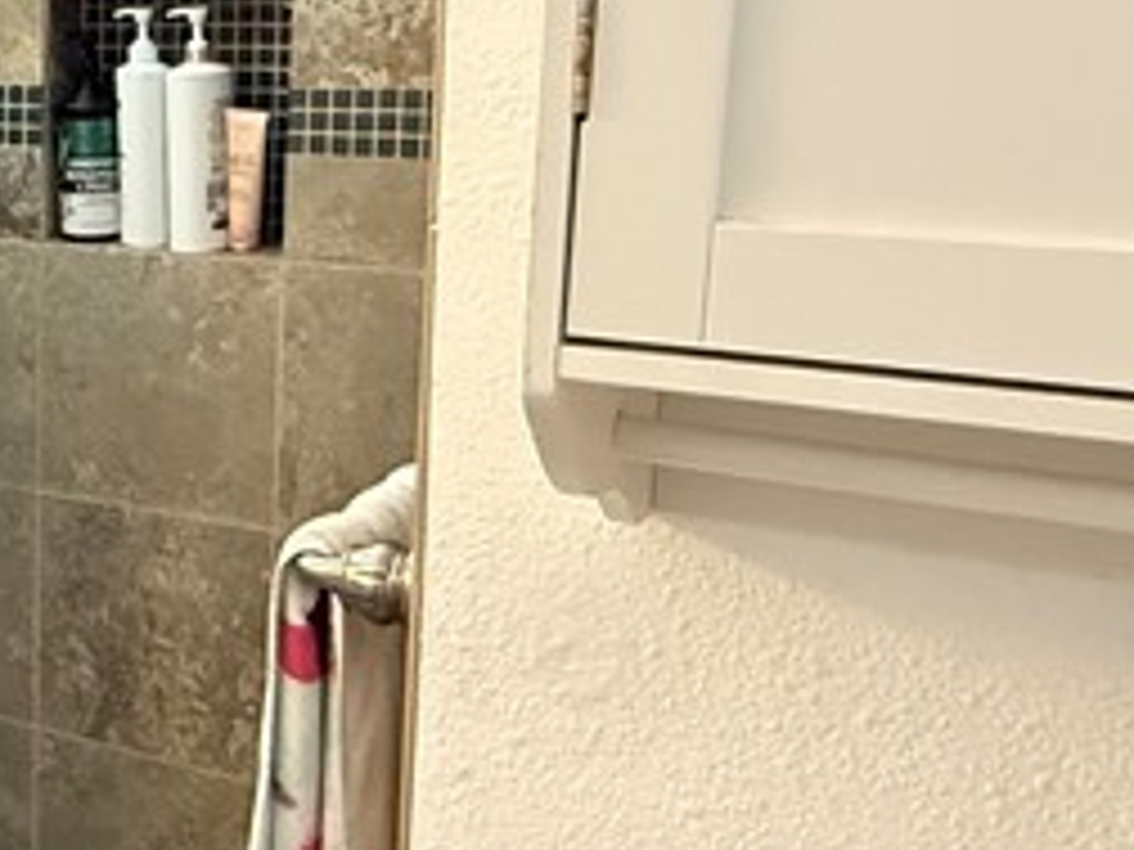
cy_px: 337
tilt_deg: -9.9
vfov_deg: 25.6
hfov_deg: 29.4
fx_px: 1867
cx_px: -202
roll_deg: +0.4
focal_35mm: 57
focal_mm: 2.22
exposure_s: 1/60
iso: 1000
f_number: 2.2
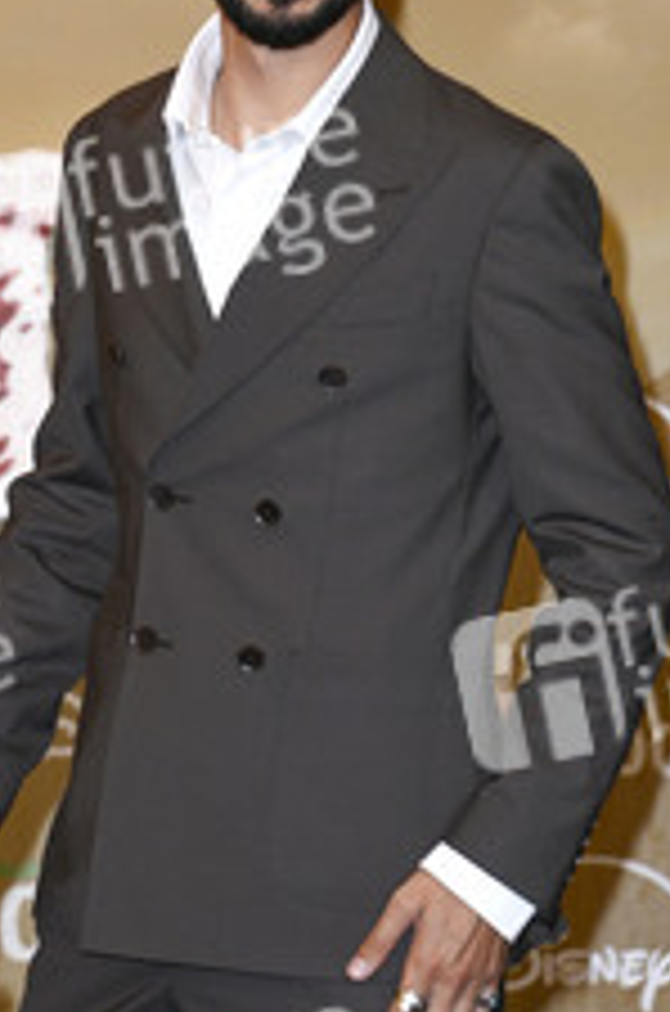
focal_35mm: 258
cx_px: 274
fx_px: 7235
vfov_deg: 8.0
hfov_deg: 5.3
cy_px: 441
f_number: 5.6
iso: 800
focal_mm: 145
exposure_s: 1/320
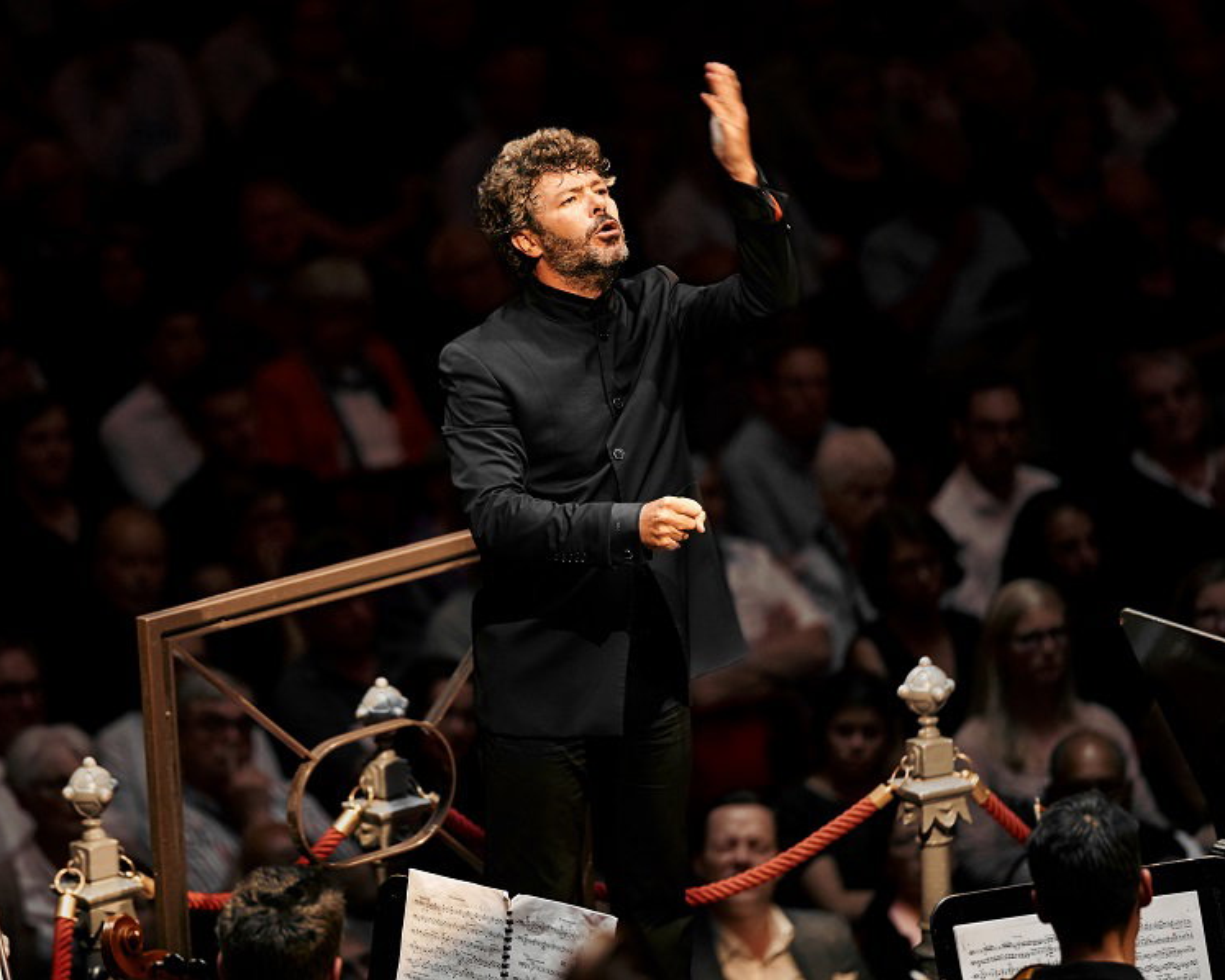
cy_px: 490
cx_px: 549
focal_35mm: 339
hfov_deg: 5.7
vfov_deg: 4.6
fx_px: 12294
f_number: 2.8
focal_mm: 300
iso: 1250
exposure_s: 1/100
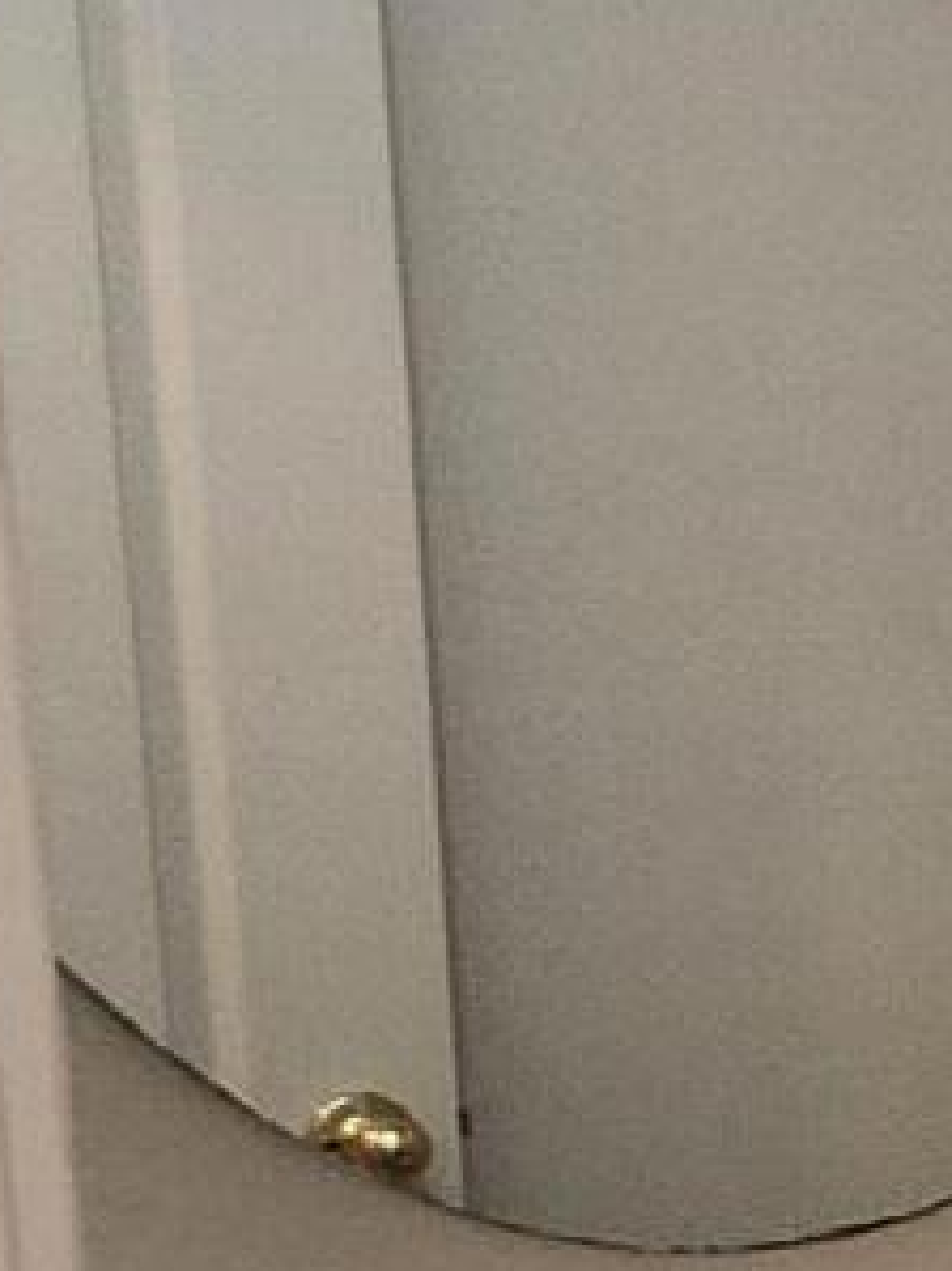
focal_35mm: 87
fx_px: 3192
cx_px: 2784
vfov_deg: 21.5
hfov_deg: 11.2
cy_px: 1352
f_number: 2.2
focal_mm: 1.74
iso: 250
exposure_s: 1/60
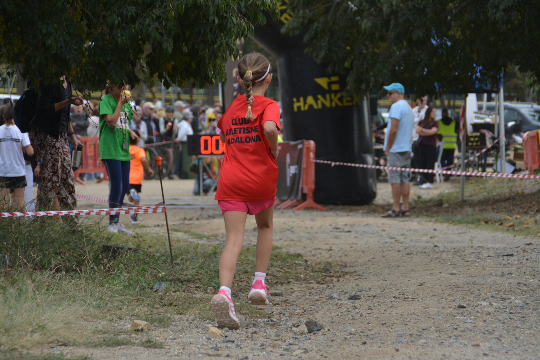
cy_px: 180
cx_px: 270
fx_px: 3037
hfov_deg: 10.2
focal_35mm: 202
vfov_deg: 6.8
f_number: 6
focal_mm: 135
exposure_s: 1/500
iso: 280
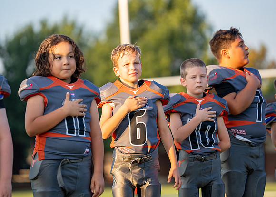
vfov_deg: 7.3
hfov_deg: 10.2
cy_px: 99
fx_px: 1542
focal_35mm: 197
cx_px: 135
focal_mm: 182
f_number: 2.8
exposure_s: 1/1600
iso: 400
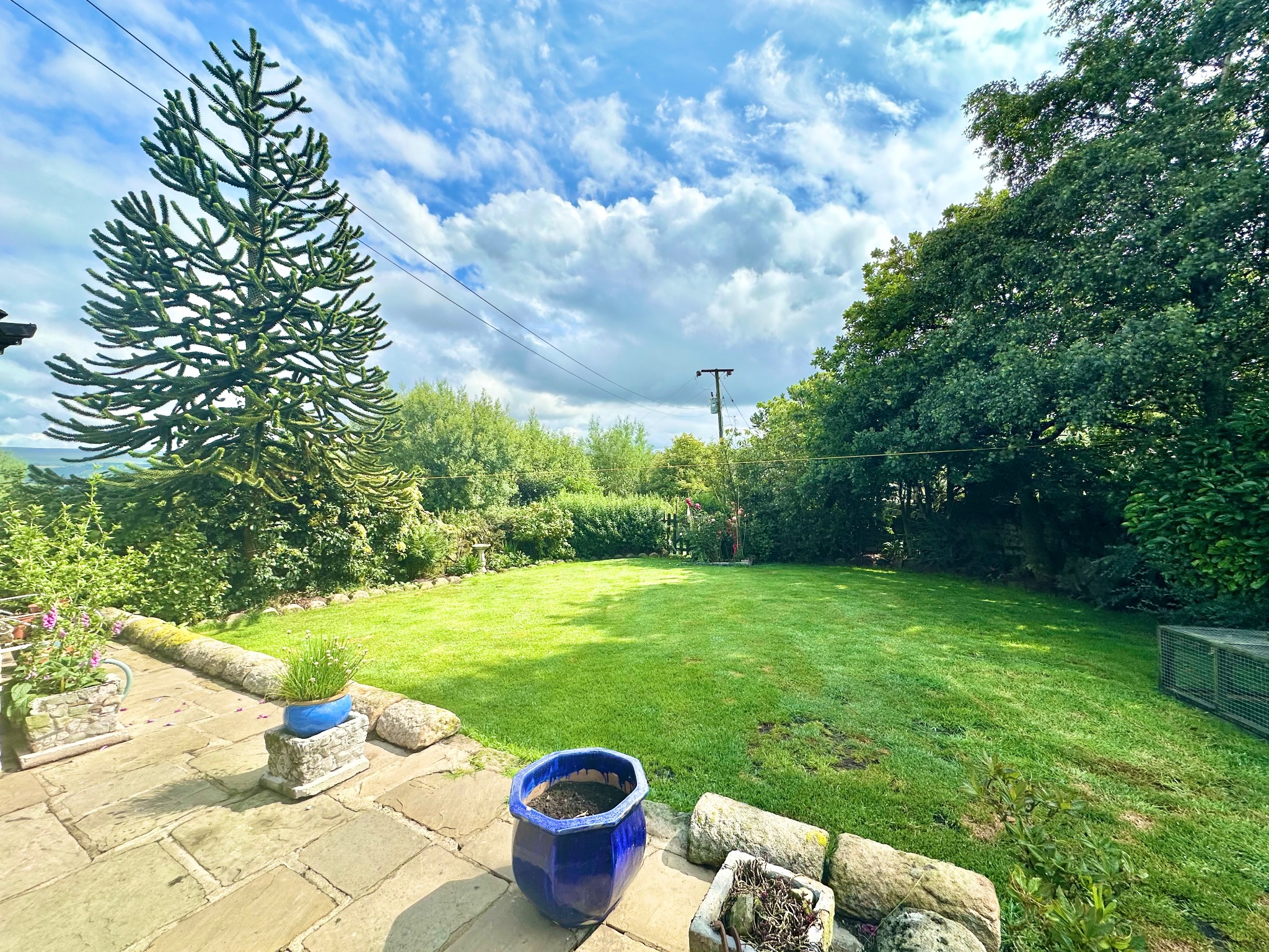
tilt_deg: -1.7
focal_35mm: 14
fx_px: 513
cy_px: 476
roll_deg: -0.2
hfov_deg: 102.1
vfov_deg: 85.7
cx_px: 634
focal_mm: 2.22
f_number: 2.2
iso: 40
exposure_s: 1/1595
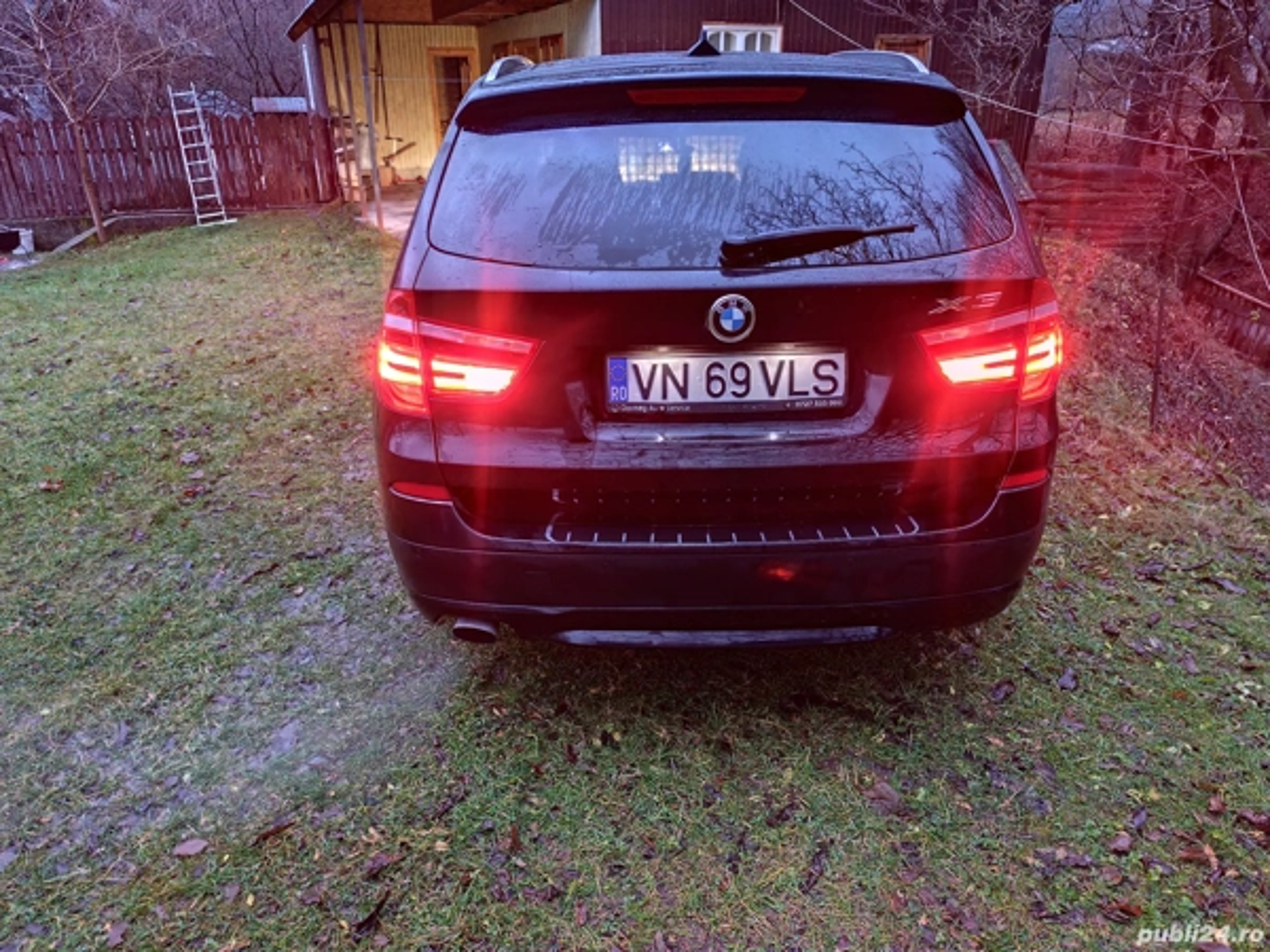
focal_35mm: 23
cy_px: 476
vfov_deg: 58.9
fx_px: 844
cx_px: 635
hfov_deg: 73.9
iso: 3200
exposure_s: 1/25
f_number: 1.65
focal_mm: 6.14
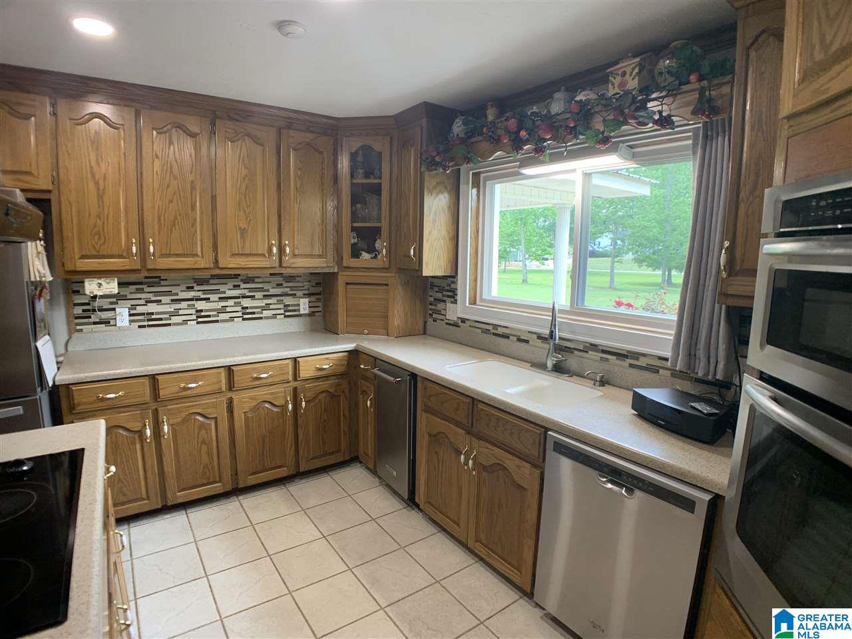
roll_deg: -1.3
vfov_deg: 53.1
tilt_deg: -7.8
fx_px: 640
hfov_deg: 67.3
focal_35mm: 26
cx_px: 426
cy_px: 320
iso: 80
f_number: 1.8
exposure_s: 1/60
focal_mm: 4.25
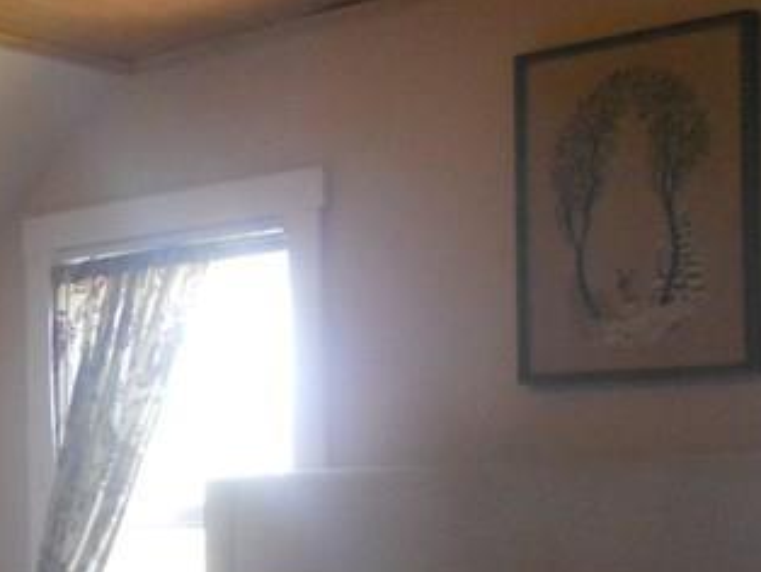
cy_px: 521
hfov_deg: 21.6
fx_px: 1936
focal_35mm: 88
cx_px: 32
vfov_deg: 16.6
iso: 400
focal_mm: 4.9
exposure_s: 1/30
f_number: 3.2
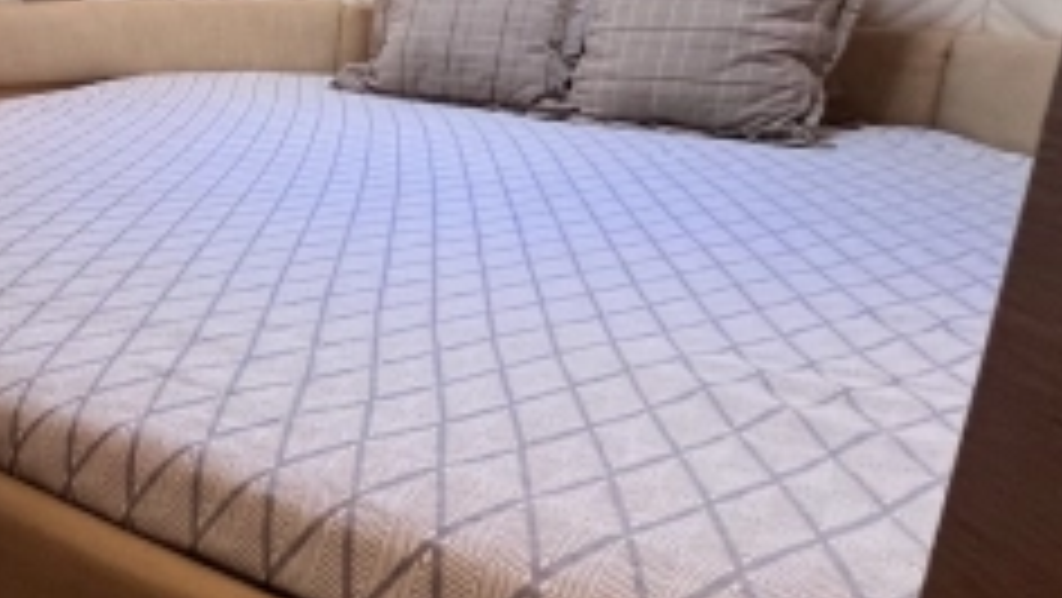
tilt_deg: -11.9
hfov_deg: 44.7
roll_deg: +1.3
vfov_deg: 34.9
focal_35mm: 33
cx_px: -112
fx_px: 930
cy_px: 151
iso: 250
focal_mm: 1.57
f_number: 1.8
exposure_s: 1/94
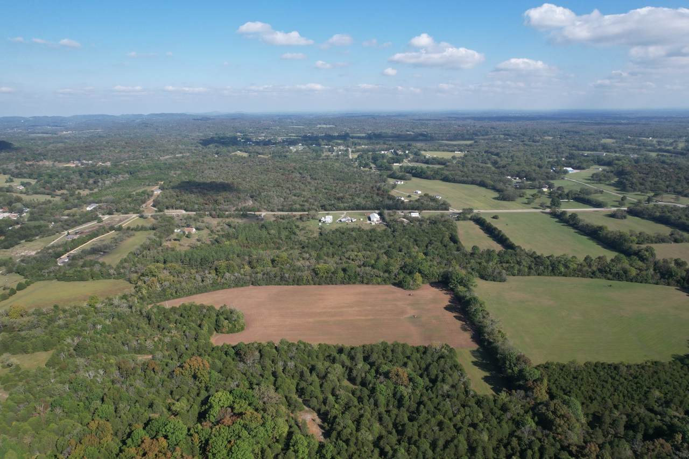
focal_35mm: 22
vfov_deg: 57.2
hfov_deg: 78.6
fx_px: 421
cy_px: 230
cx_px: 344
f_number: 2.8
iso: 100
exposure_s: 1/1500
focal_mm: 8.38
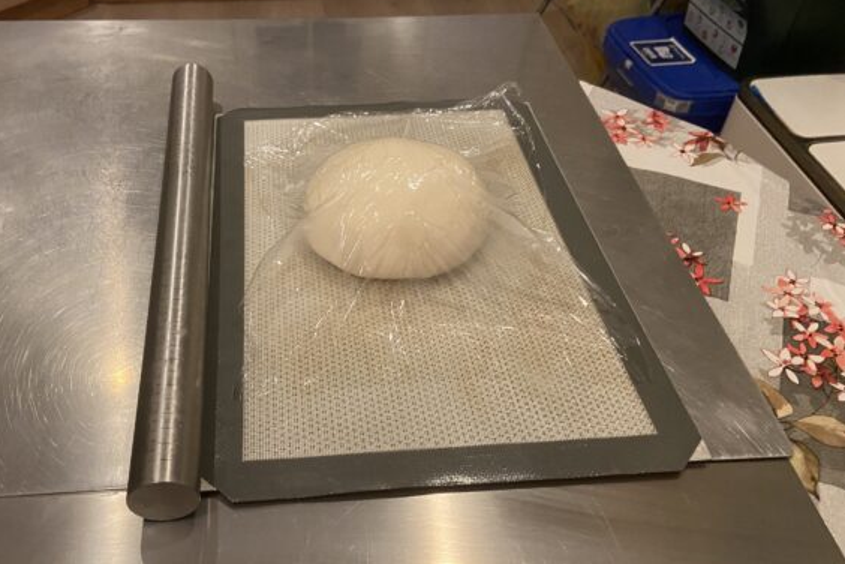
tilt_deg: -43.6
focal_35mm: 32
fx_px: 751
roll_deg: +0.3
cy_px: 279
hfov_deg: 58.4
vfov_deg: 41.1
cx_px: 348
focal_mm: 4.25
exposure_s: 1/50
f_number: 1.8
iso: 500
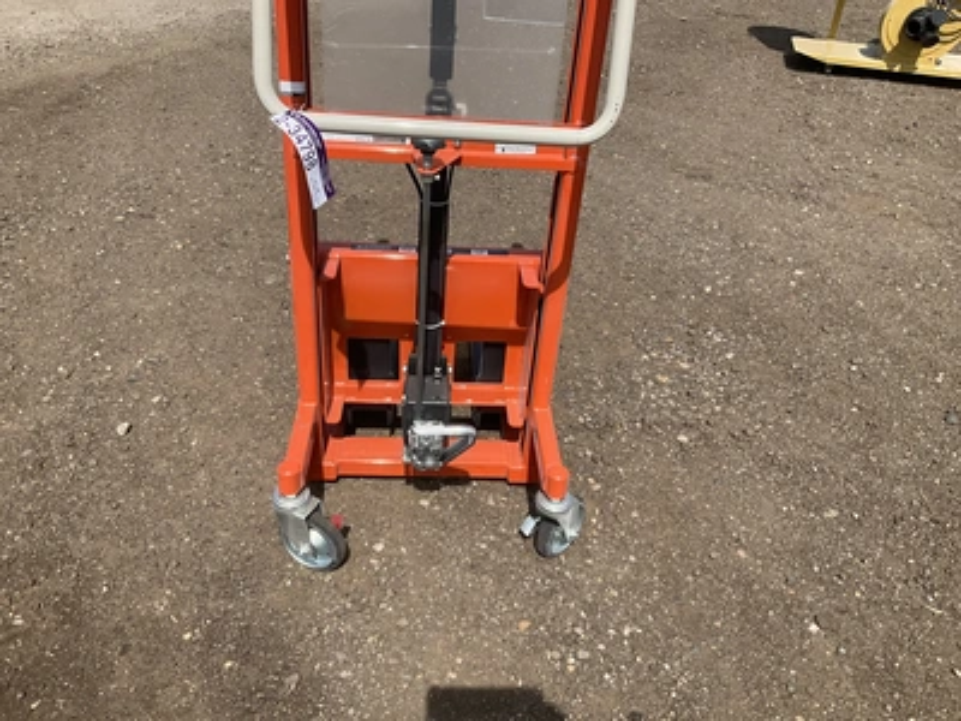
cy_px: 360
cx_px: 480
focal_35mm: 29
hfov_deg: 61.7
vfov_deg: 48.2
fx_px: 805
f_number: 1.8
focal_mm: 3
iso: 25
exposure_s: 1/2058
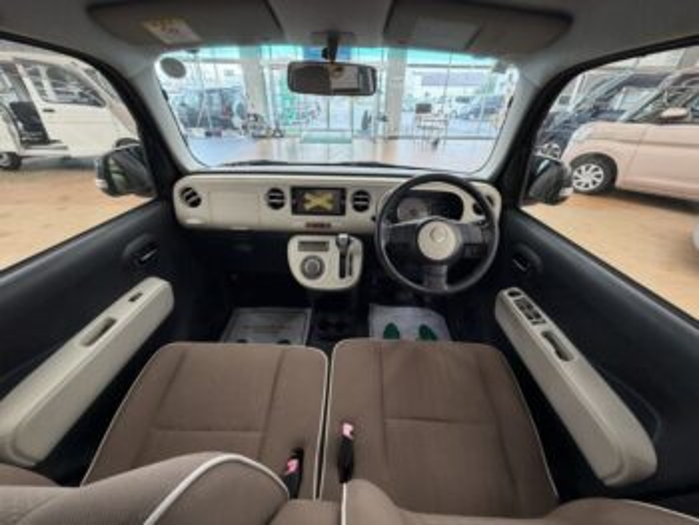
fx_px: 283
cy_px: 262
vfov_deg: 85.7
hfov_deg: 102.0
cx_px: 350
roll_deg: -0.2
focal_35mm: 14
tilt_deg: -30.1
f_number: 2.2
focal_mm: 2.22
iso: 200
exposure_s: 1/50
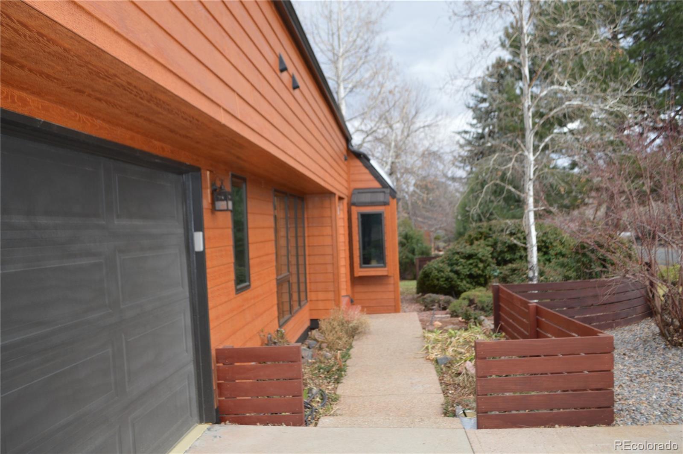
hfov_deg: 67.4
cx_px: 342
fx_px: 512
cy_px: 227
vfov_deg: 47.8
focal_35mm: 27
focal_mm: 18
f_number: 4
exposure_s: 1/125
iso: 220
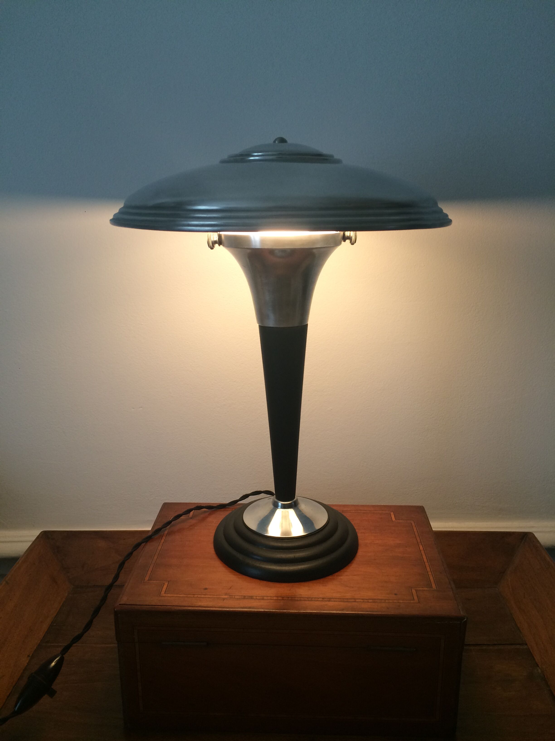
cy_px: 370
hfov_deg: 48.2
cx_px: 278
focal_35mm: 29
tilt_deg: -14.8
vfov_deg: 61.7
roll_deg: +1.3
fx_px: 620
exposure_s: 1/33
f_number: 2.2
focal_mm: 4.15
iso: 50
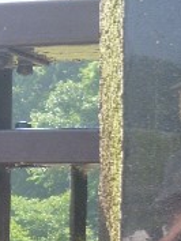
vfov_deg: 11.4
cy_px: 354
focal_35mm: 166
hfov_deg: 8.8
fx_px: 1156
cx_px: 246
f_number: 3.3
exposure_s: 1/160
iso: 100
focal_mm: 7.9
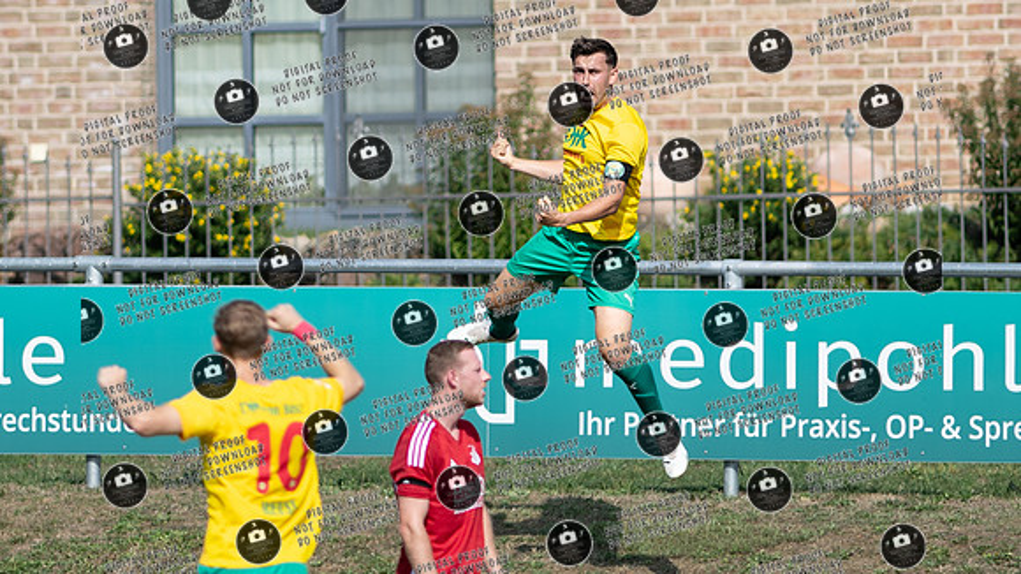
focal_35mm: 1082
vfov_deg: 1.1
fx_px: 29297
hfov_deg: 2.0
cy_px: 253
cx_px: 480
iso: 64
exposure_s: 1/1600
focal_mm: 300
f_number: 3.2
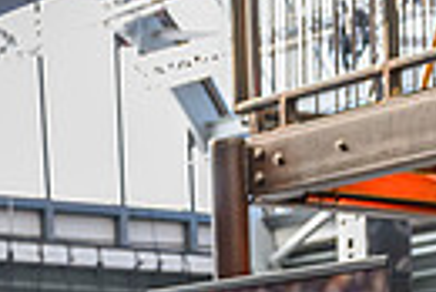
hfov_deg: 11.5
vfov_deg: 7.3
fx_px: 2146
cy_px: 718
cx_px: 456
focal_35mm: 177
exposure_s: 1/500
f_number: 4
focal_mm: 34.5
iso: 2000
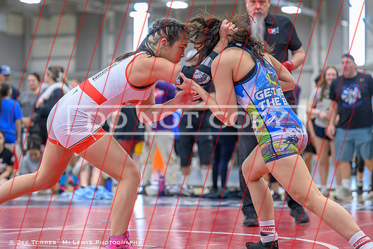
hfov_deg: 18.5
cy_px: 107
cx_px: 164
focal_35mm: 110
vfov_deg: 12.4
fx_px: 1145
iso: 2200
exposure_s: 1/640
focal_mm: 95
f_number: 2.8
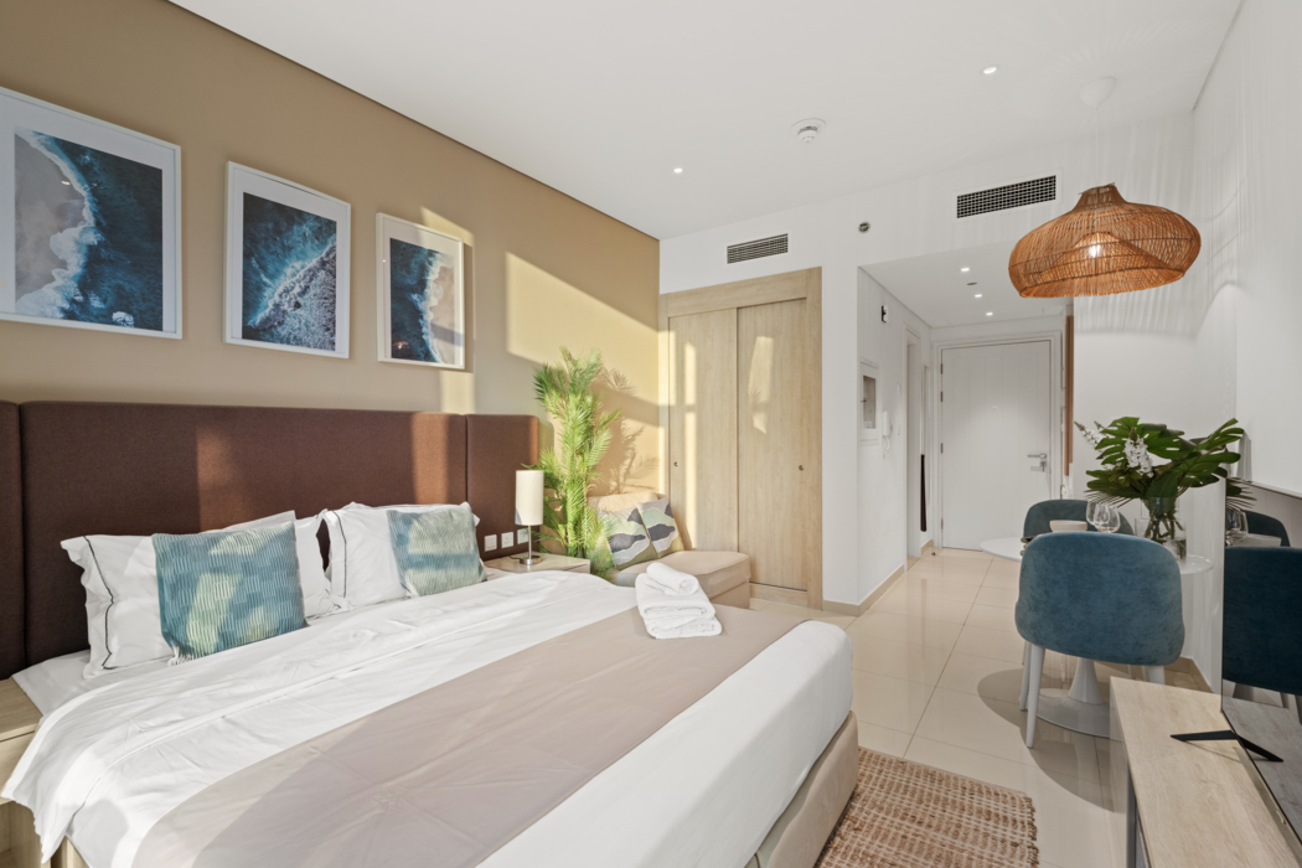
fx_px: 579
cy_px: 440
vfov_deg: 73.7
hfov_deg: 96.5
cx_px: 600
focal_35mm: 16
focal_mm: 14
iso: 400
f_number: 7.1
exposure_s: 1/10
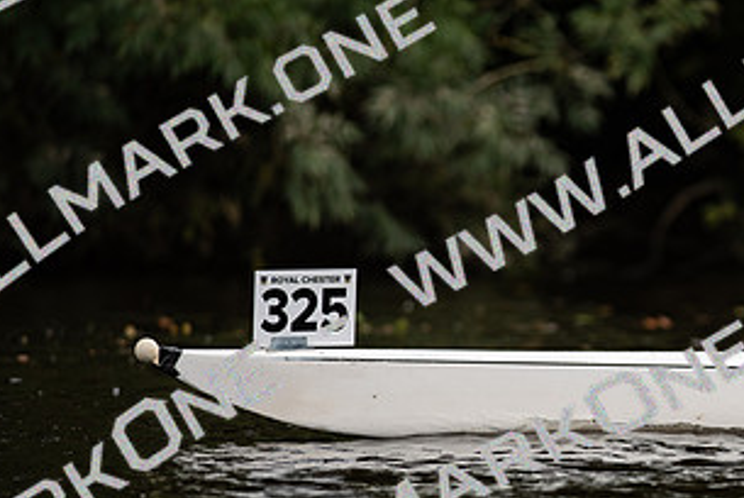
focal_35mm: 570
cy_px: 314
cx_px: 690
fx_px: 11791
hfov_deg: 3.6
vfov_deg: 2.4
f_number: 4
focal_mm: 300
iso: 400
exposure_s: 1/1600
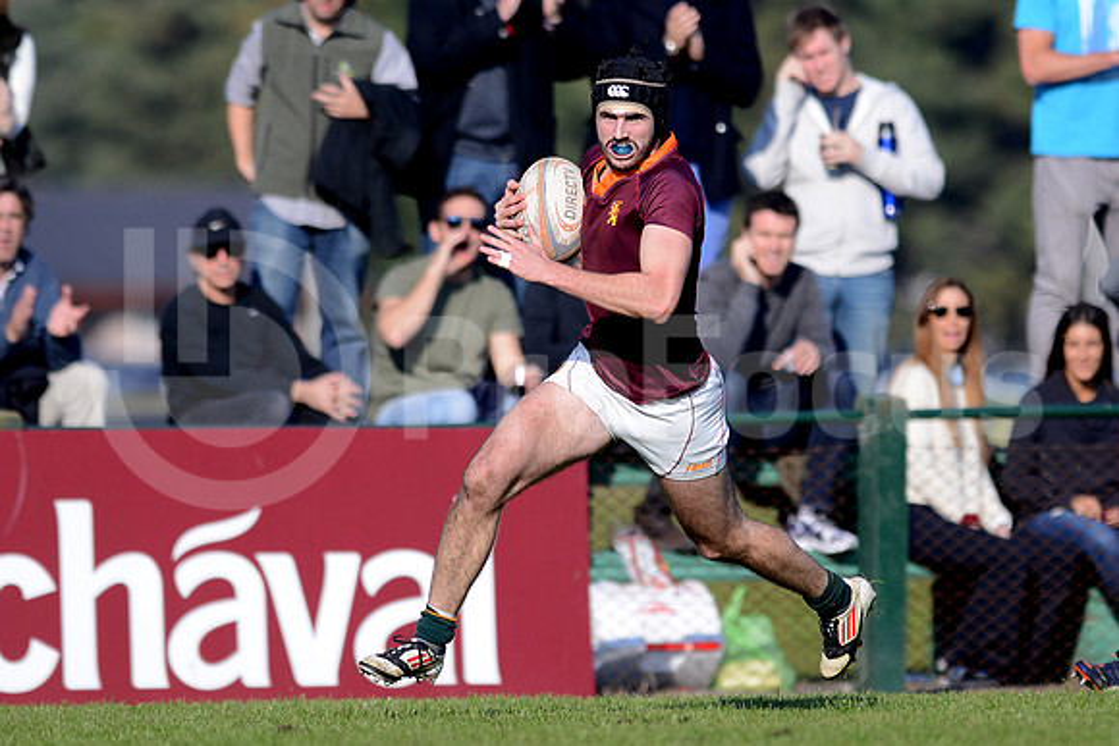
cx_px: 560
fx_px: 13057
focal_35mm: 420
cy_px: 373
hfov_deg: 4.9
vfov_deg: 3.3
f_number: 4
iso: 400
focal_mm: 420
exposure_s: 1/2500
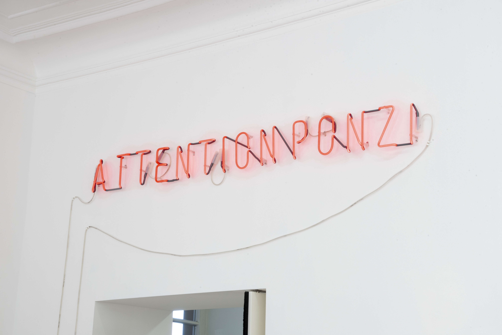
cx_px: 251
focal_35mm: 66
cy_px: 168
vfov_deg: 20.6
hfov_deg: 30.5
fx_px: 921
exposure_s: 1/10
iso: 200
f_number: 22
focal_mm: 66
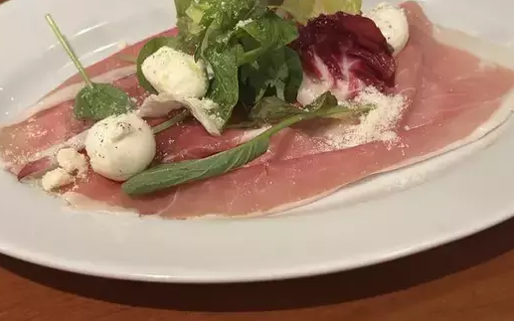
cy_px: 129
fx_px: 826
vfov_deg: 22.0
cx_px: 240
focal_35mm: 59
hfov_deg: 34.5
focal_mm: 6.86
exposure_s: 1/60
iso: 320
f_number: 1.78
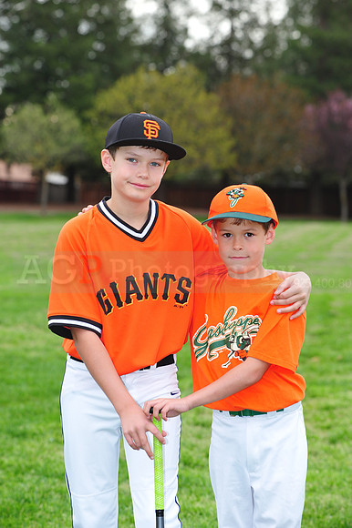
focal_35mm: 130
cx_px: 176
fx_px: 1909
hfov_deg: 10.5
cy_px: 264
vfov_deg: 15.8
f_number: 7.1
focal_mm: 130
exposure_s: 1/200
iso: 400
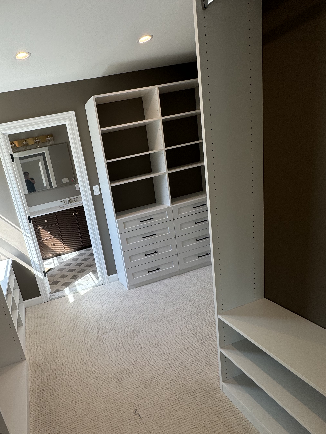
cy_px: 242
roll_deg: +12.2
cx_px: 91
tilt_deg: -18.1
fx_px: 264
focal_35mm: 21
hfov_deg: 60.7
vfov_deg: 78.7
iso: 50
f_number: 2.2
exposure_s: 1/120
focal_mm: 2.22
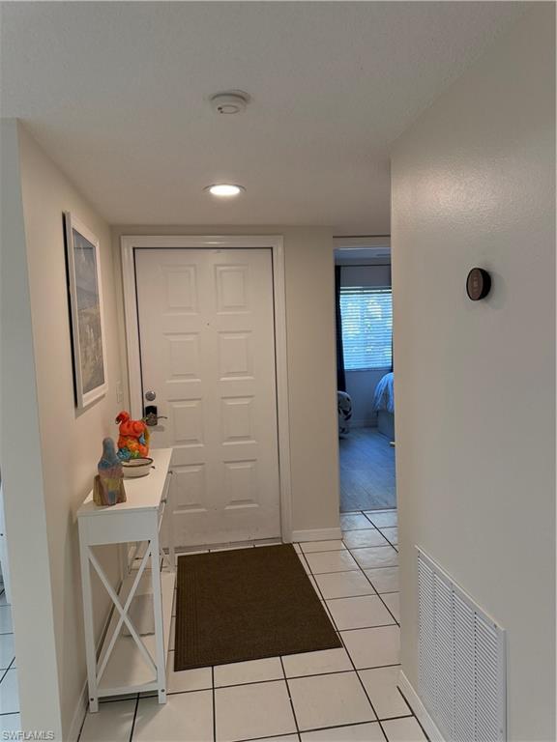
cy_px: 371
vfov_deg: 71.6
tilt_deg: -4.0
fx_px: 515
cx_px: 278
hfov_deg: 56.8
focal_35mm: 24
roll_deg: +2.4
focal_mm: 6.76
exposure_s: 1/218
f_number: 1.78
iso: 200
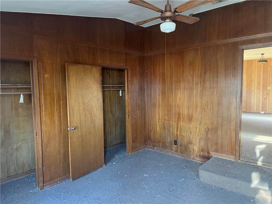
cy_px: 102
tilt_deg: -7.9
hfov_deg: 67.3
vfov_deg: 53.1
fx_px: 204
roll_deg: -1.5
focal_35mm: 26
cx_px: 136
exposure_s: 1/46
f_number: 1.5
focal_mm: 5.7
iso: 500
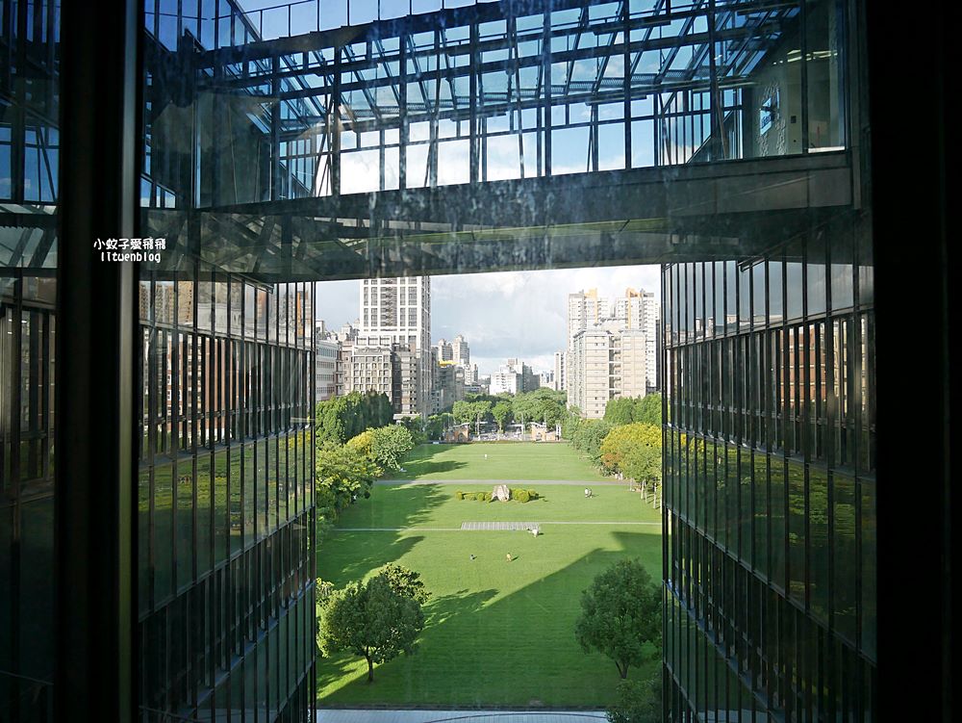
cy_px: 362
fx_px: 779
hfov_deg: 63.4
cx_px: 481
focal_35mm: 28
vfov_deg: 49.8
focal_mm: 14
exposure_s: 1/800
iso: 200
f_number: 3.2
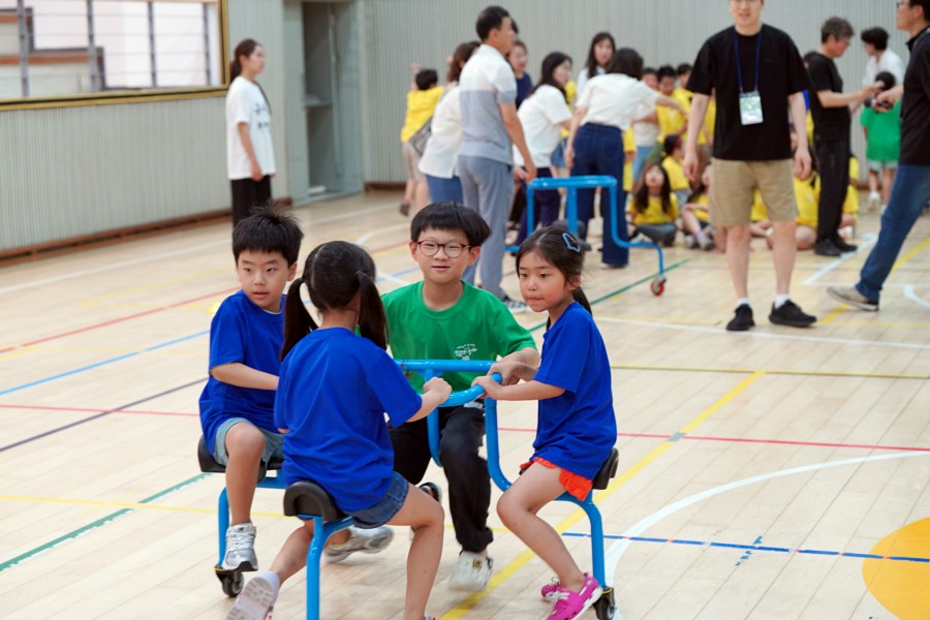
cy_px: 310
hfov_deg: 28.8
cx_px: 465
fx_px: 1808
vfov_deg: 19.5
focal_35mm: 70
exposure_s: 1/160
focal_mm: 70
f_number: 4
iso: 1600
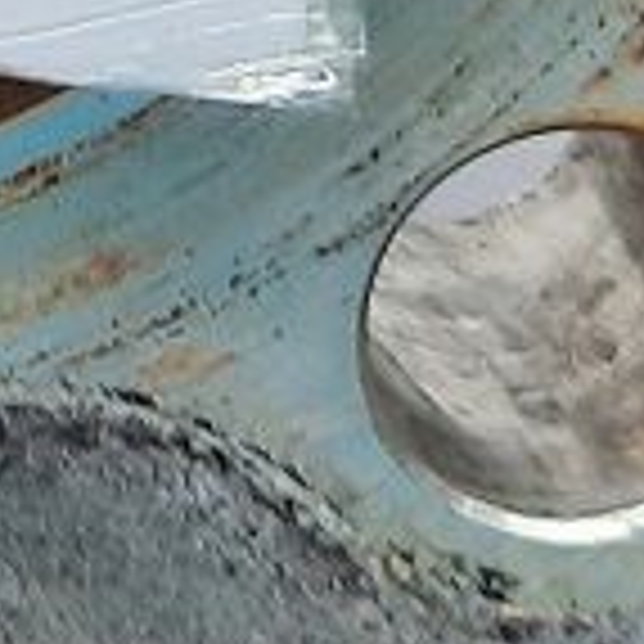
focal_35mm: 186
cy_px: -905
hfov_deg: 8.8
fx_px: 3915
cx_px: -667
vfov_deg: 8.6
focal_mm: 4.6
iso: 100
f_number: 2
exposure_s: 1/60
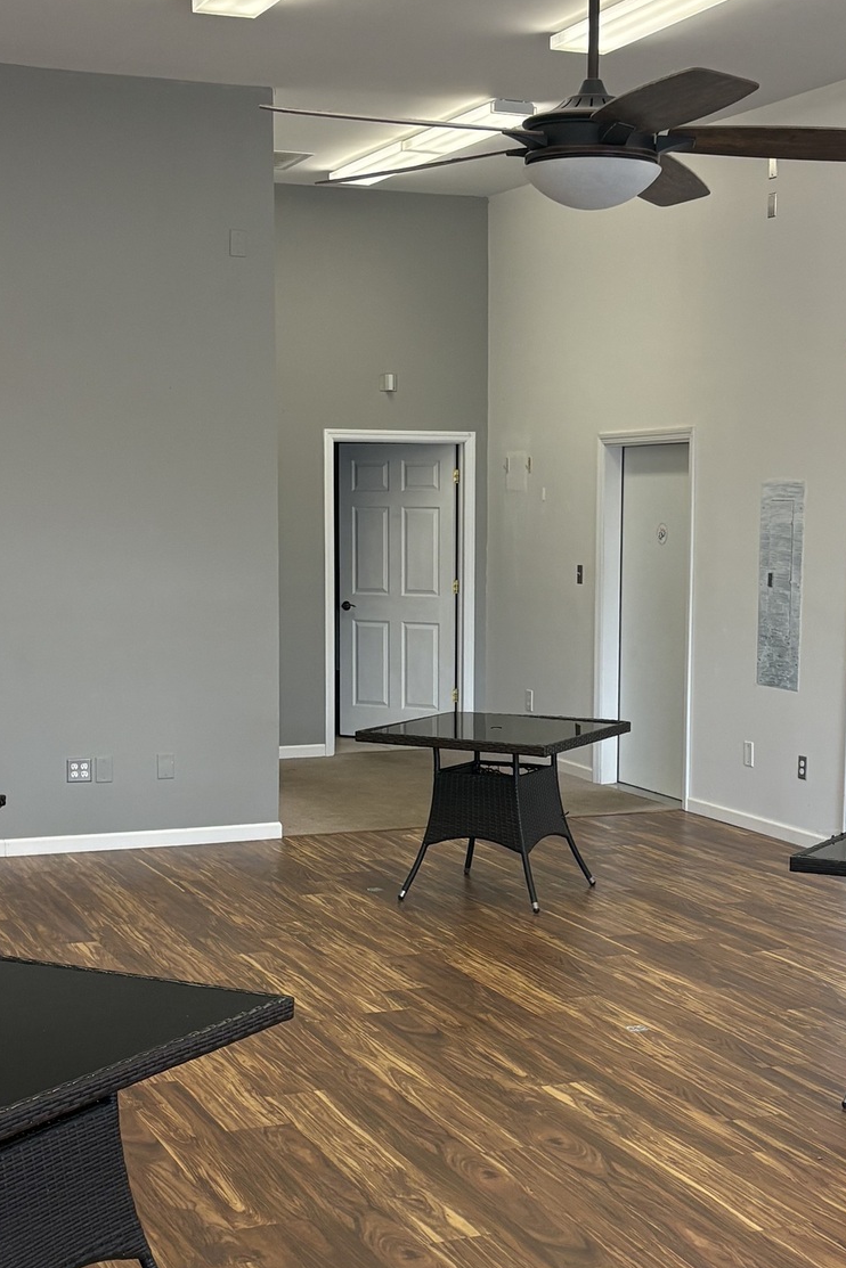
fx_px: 1974
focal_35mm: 56
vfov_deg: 35.6
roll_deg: +0.2
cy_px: 714
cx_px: 497
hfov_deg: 24.2
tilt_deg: -5.5
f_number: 1.6
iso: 160
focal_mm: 5.96
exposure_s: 1/120
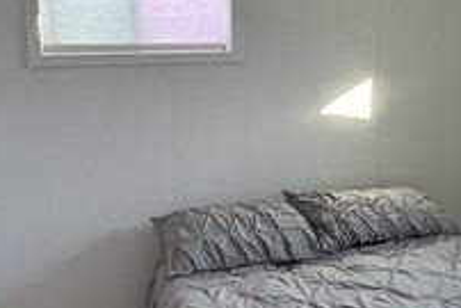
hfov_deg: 41.1
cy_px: 128
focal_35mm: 48
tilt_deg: -8.3
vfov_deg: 28.1
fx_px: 615
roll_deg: +0.6
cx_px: 238
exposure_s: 1/99
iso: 200
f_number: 2.2
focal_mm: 2.22
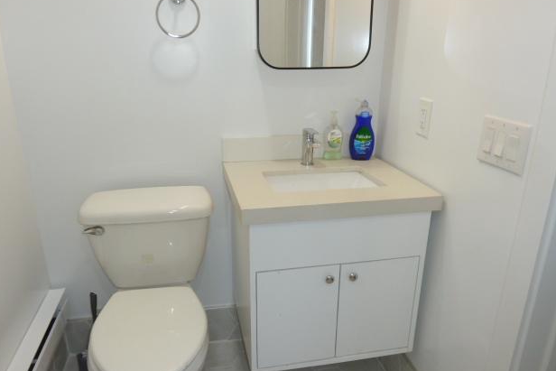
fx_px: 417
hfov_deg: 67.4
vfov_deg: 47.9
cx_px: 268
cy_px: 203
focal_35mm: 27
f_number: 3.3
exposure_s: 1/30
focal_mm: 4.1
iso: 160
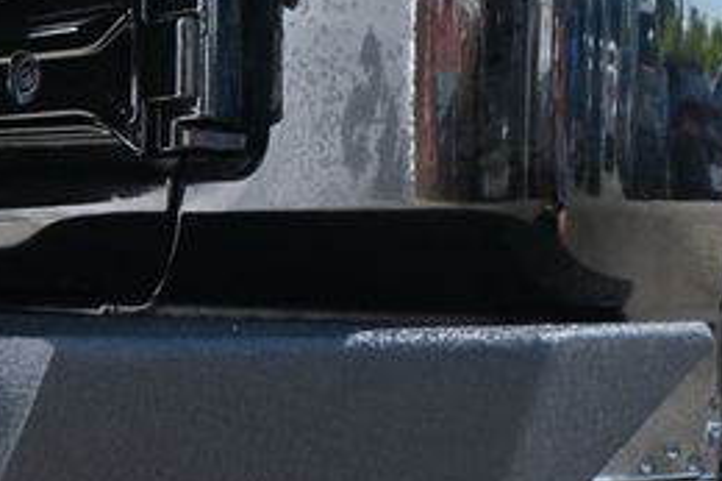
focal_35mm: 102
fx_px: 2037
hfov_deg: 19.2
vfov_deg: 13.3
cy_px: 442
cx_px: -89
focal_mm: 27.5
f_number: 4.5
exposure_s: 1/250
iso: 400
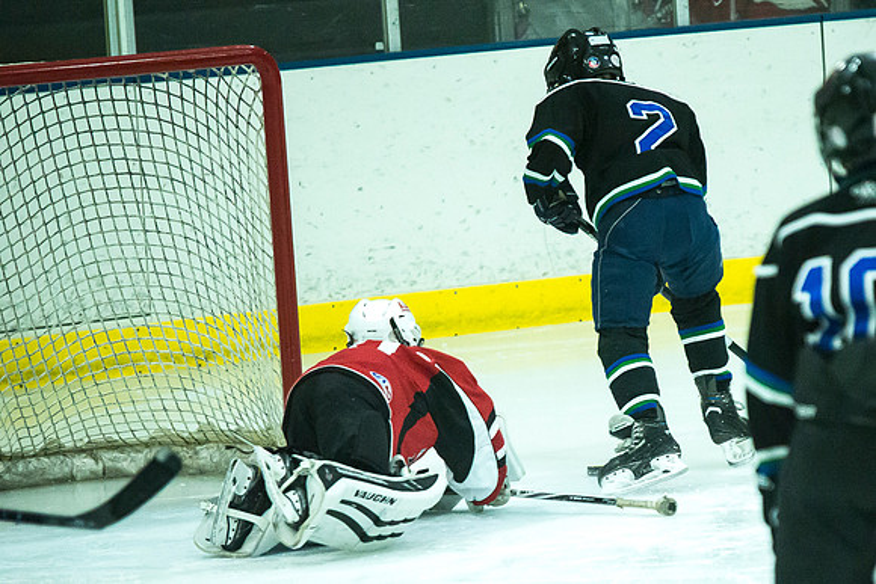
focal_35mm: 357
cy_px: 411
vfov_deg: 3.9
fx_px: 8687
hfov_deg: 5.8
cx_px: 625
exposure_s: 1/800
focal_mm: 250
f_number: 5.6
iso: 6400
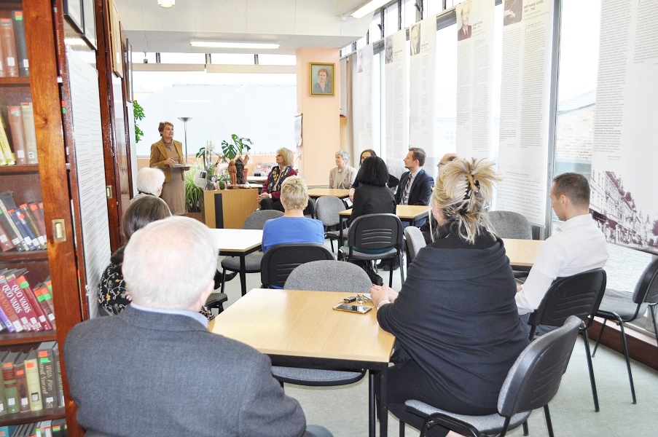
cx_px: 329
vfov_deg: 43.5
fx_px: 548
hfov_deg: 62.0
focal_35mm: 30
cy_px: 218
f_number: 3.8
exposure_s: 1/125
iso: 500
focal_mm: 20
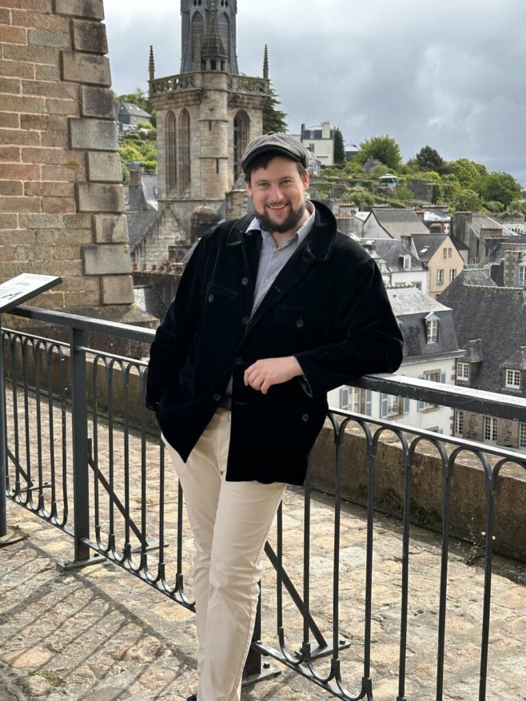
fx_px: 972
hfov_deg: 30.3
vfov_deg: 39.7
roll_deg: -0.3
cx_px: 263
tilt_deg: -8.0
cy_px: 350
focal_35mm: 48
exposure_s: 1/2252
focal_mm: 6.86
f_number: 1.78
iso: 64
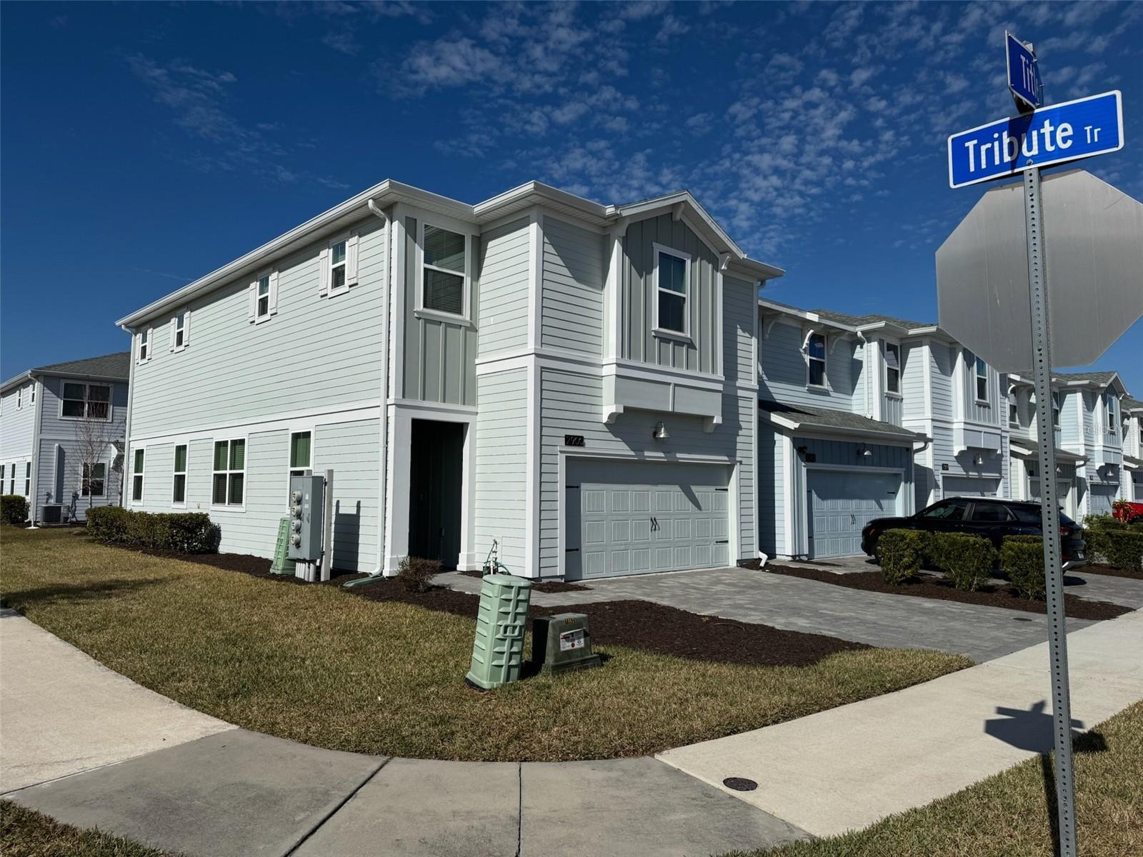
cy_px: 428
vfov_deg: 56.8
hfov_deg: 71.6
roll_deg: -1.2
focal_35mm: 24
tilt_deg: +3.9
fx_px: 792
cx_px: 572
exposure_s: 1/12346
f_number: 1.78
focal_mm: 6.76
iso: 64
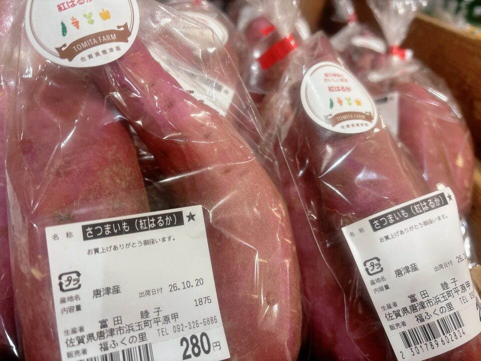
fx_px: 361
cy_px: 180
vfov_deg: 53.1
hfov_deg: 67.3
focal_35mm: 26
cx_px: 240
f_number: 1.6
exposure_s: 1/60
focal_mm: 5.96
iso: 200
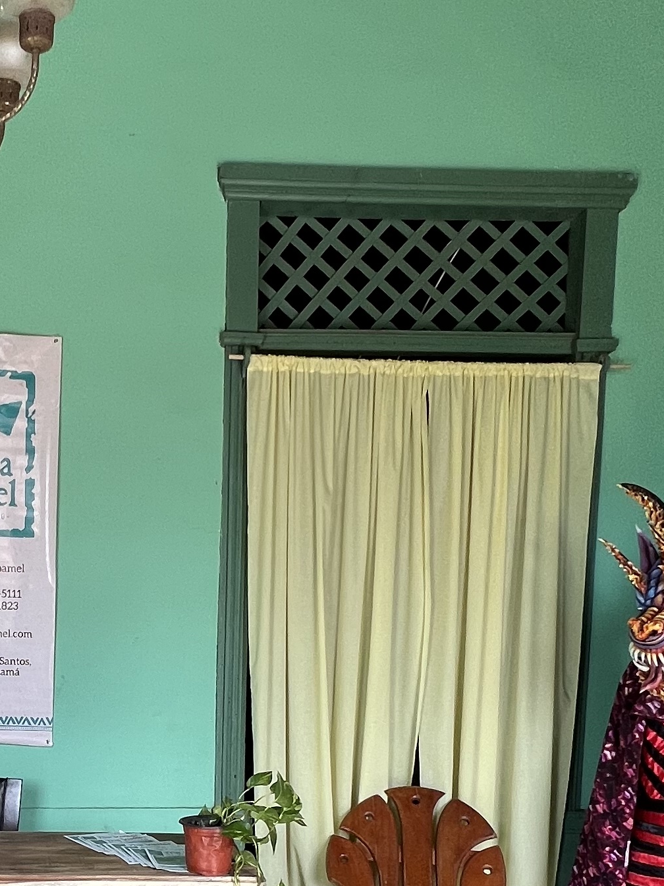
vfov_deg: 45.3
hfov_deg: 33.5
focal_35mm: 39
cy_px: 717
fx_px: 997
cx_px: -7
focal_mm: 1.57
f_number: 1.8
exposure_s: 1/99
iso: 64
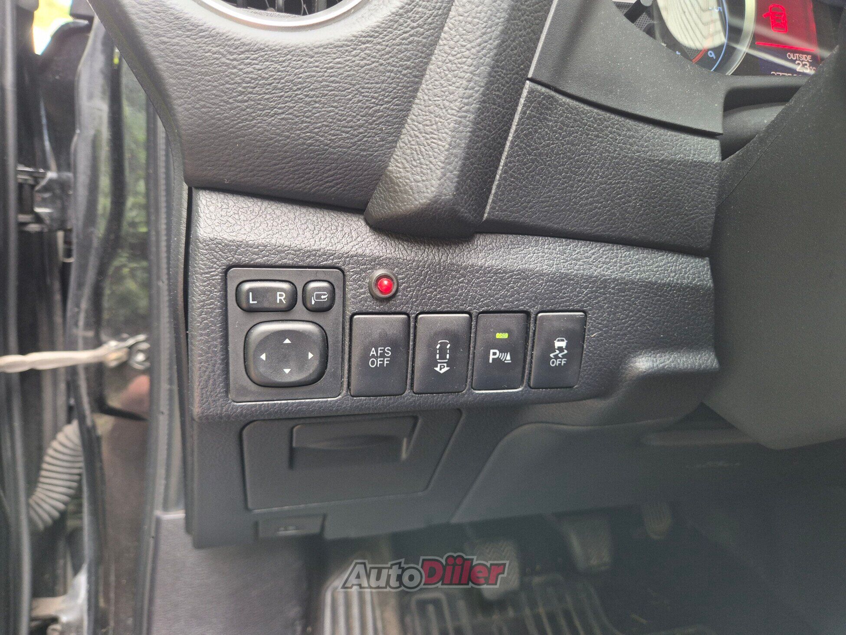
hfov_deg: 73.9
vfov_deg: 58.9
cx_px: 423
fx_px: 562
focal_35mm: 23
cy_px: 318
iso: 320
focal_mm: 5.4
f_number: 1.8
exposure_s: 1/100
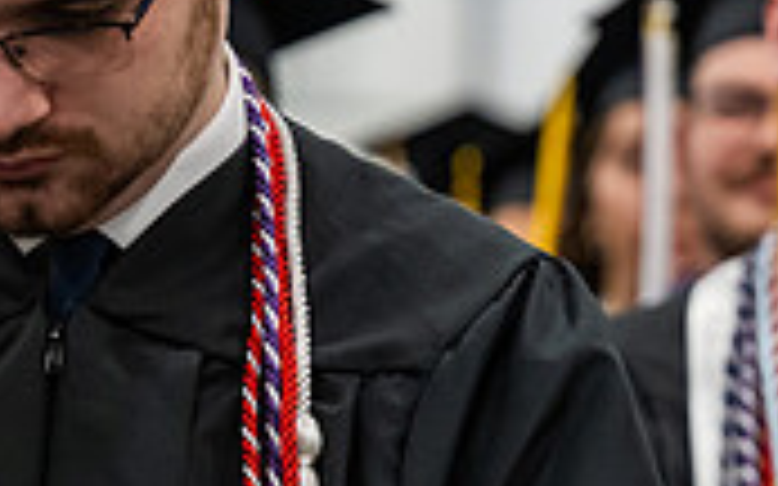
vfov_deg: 4.1
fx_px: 6740
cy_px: 299
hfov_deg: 6.5
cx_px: 1219
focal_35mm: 318
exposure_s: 1/200
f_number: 3.2
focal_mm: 93
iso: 2500
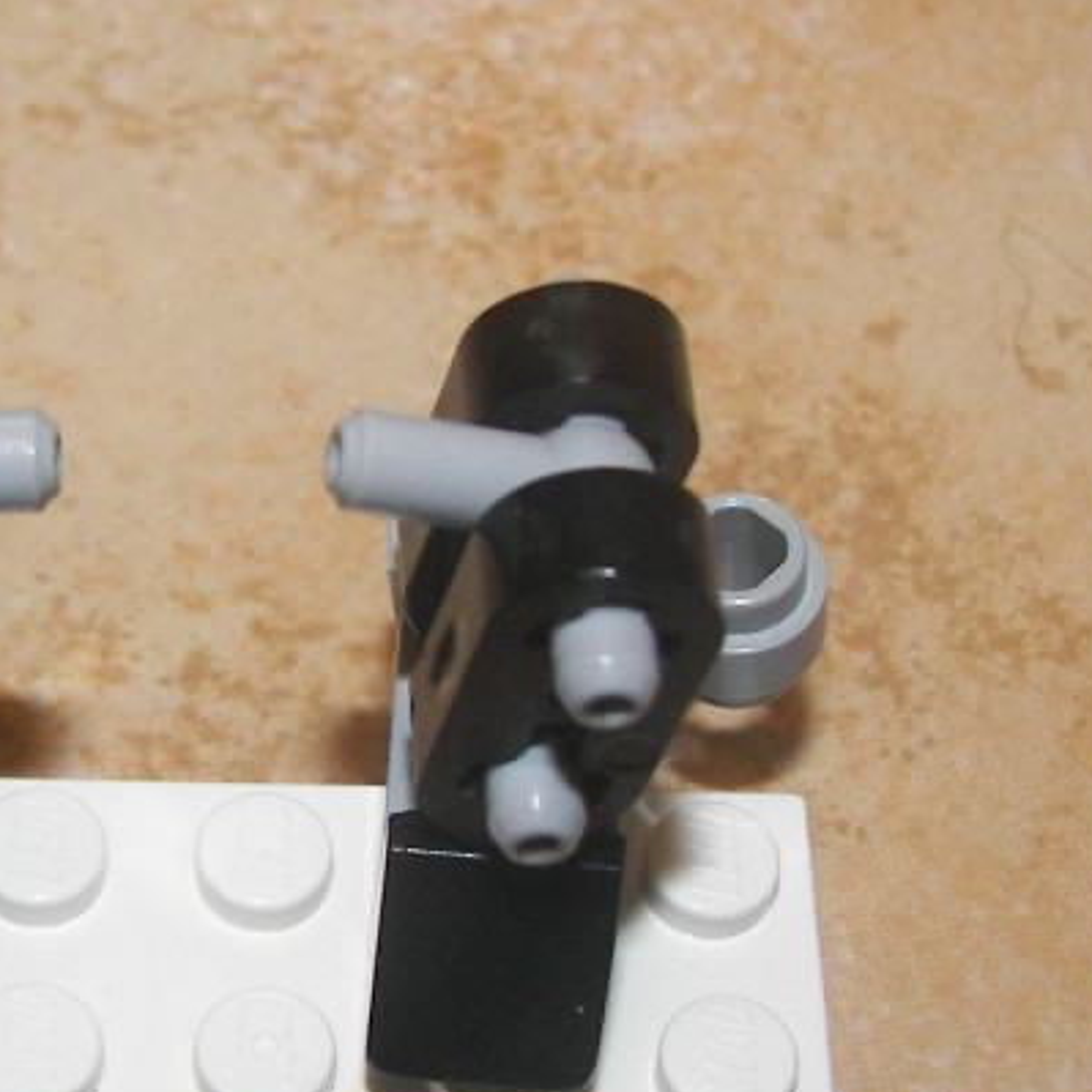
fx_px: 3640
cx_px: 211
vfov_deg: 17.1
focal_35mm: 102
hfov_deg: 16.9
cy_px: 608
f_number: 2.8
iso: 100
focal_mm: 6
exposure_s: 1/30
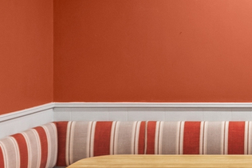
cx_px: 282
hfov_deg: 24.5
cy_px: 51
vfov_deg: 17.6
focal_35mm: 77
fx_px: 538
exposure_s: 1/1.67
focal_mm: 10
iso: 400
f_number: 8
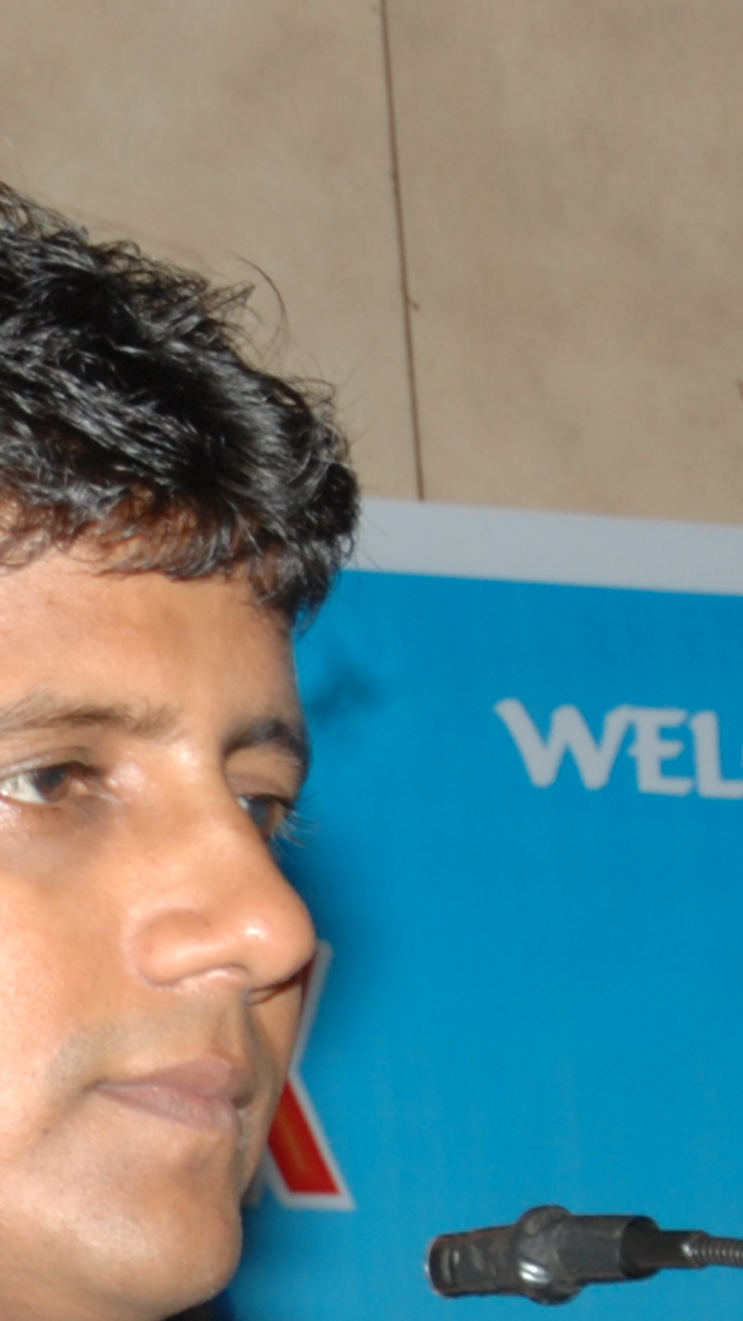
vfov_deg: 7.8
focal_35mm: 277
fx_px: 9693
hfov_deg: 4.4
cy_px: 972
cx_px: -331
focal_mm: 55
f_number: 13
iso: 400
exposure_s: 1/125
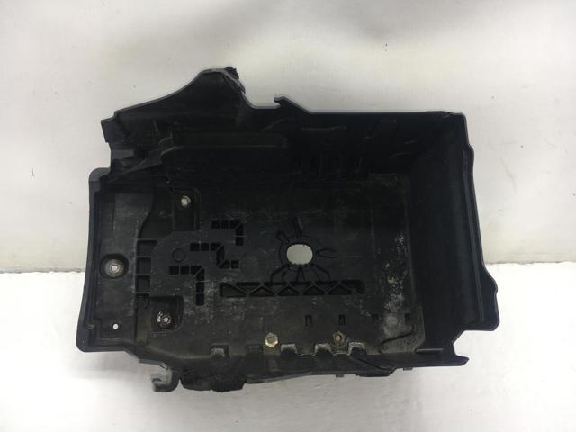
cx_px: 288
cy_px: 216
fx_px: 483
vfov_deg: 48.2
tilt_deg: -34.2
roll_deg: +0.4
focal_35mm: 29
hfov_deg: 61.7
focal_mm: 4.15
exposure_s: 1/142
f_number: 2.2
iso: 25
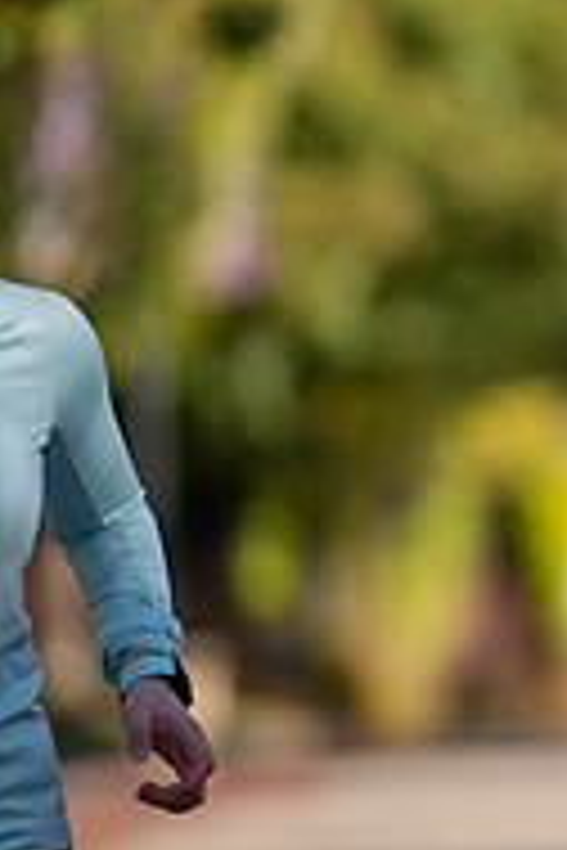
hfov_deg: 1.5
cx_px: 1300
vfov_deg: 2.2
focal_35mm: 923
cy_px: 394
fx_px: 21804
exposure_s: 1/800
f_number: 4.5
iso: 200
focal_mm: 300
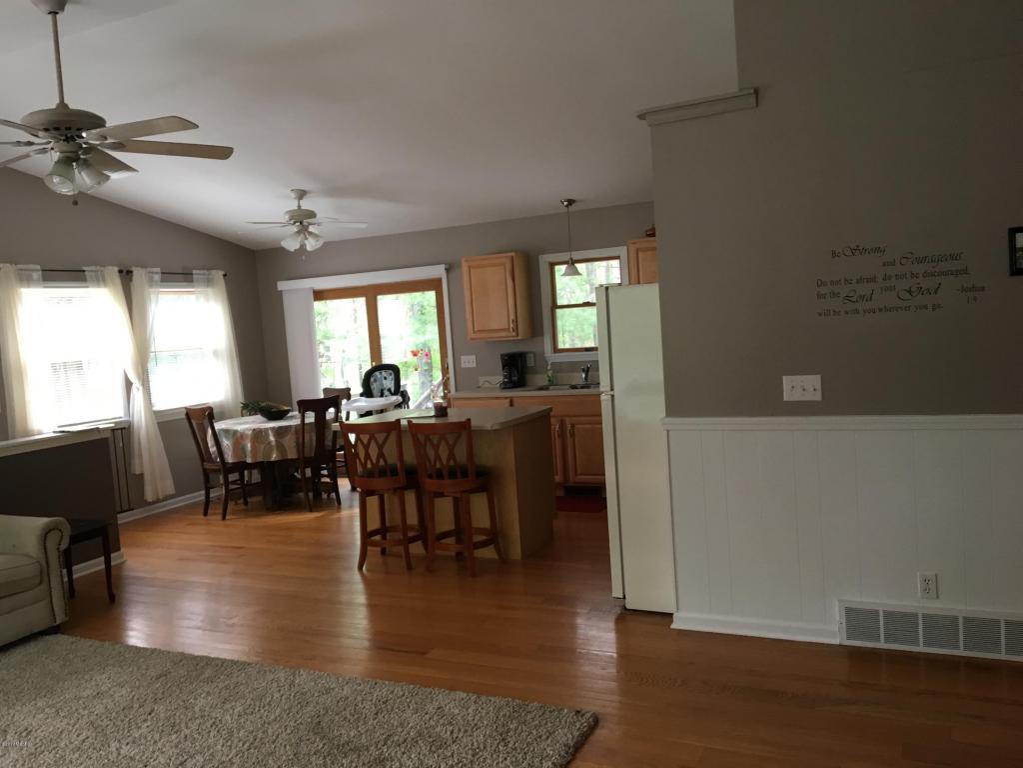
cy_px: 384
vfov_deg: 48.2
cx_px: 512
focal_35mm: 29
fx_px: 857
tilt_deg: -4.6
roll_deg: +5.5
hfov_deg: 61.7
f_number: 2.2
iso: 80
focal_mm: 4.15
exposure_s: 1/30
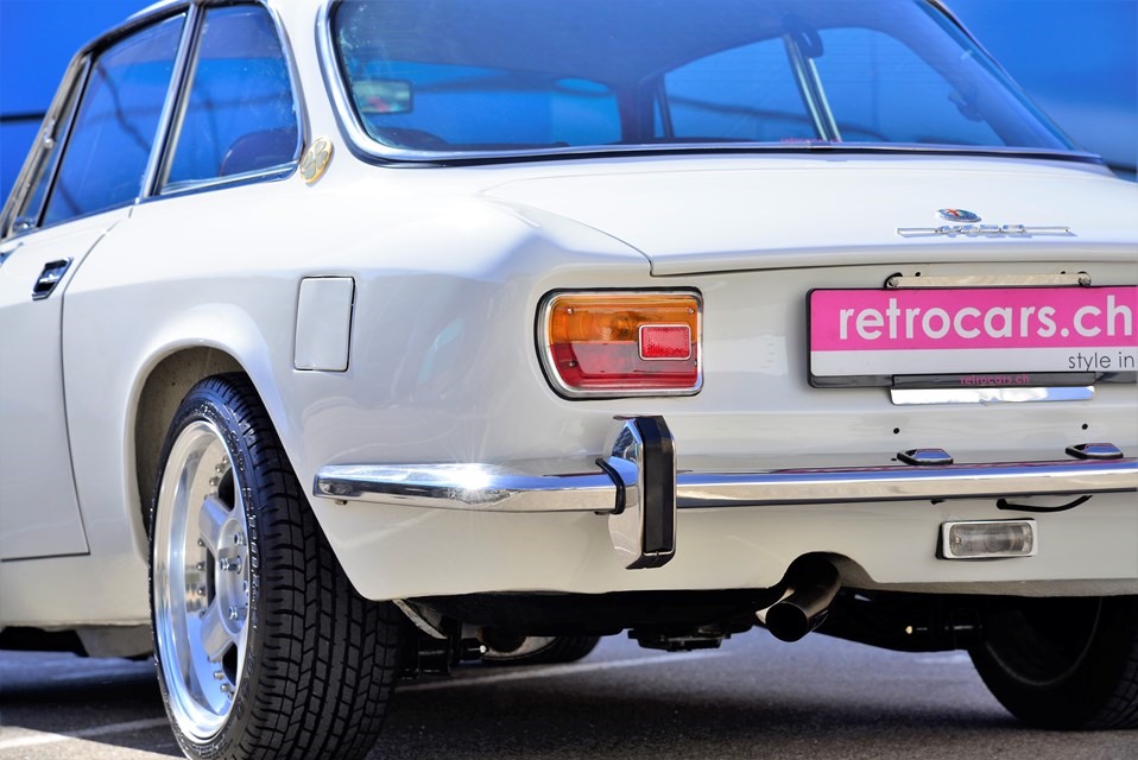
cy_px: 380
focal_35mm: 120
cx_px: 569
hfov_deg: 17.1
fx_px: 3795
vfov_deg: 11.4
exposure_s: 1/200
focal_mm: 120
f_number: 8
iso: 160
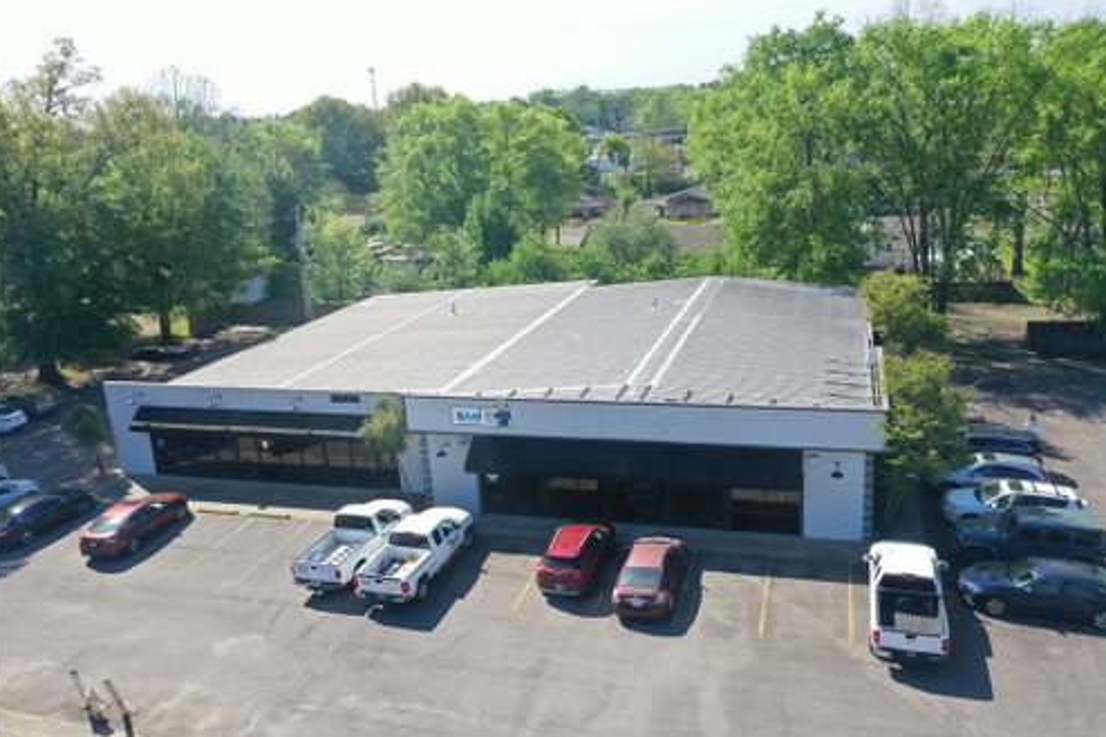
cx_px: 562
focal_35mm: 29
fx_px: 891
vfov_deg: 44.9
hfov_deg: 63.7
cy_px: 375
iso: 100
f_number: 5.6
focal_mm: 10.26
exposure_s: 1/320
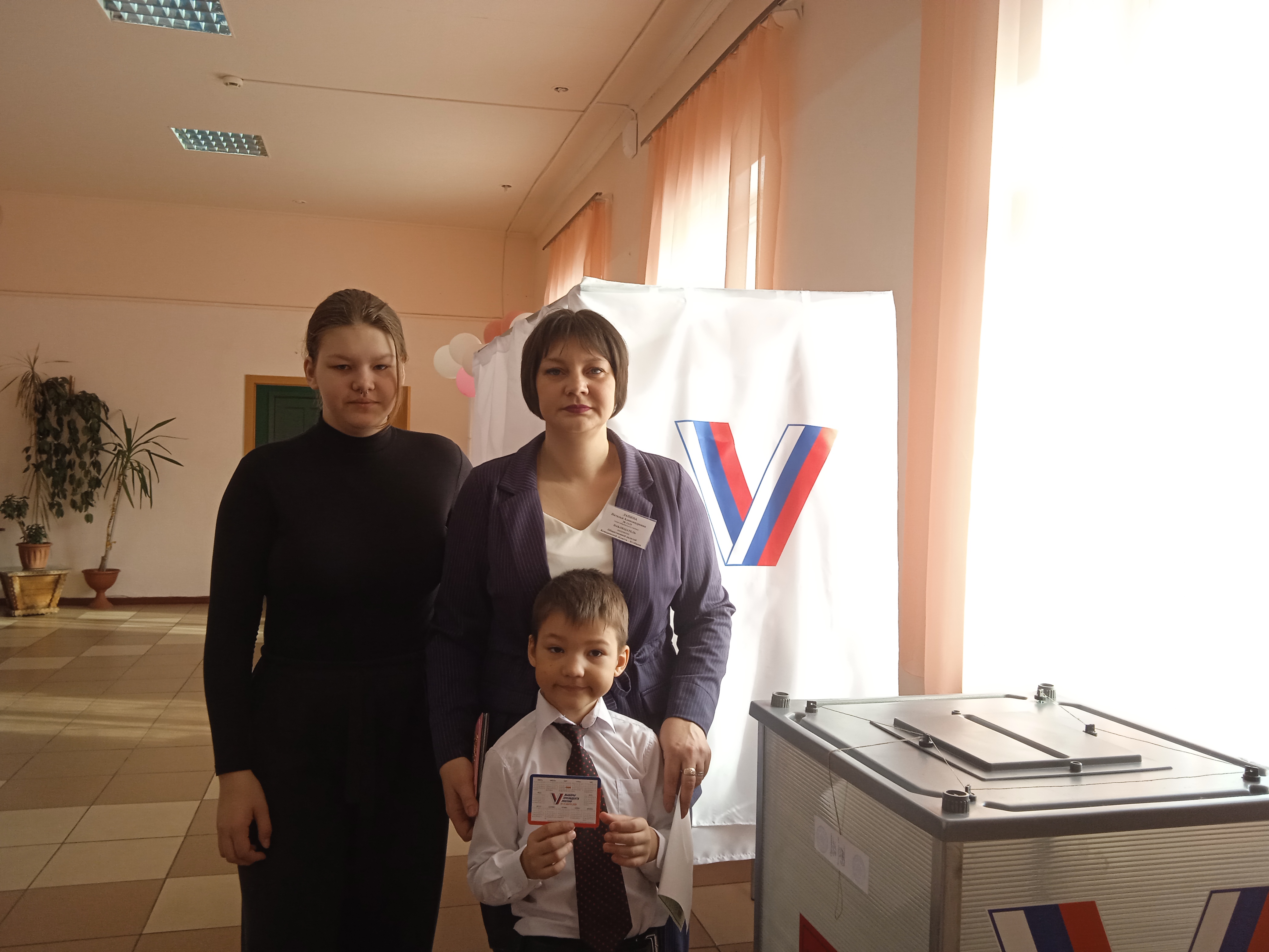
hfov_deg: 63.4
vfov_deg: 49.7
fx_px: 1026
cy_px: 476
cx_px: 634
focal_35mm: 28
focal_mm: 3.43
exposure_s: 1/100
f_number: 2.2
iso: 182
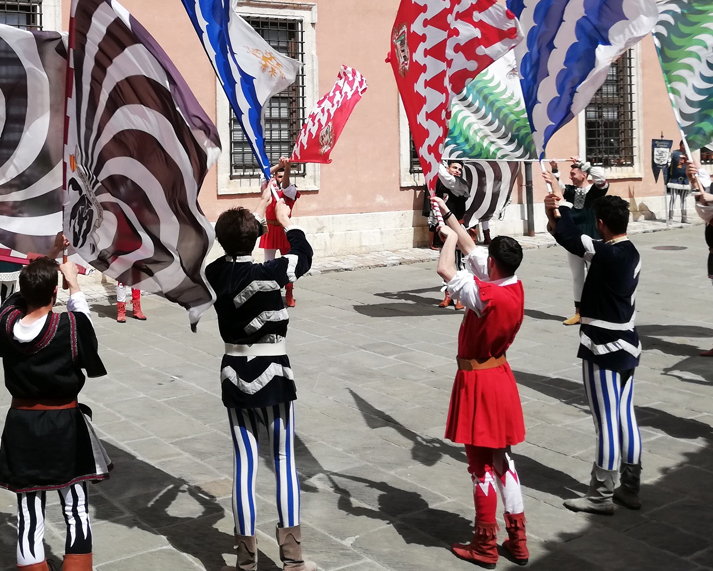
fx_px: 950
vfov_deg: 32.7
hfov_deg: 40.7
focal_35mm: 45
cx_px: 248
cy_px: 136
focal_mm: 3.81
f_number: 2.2
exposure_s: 1/1185
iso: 50
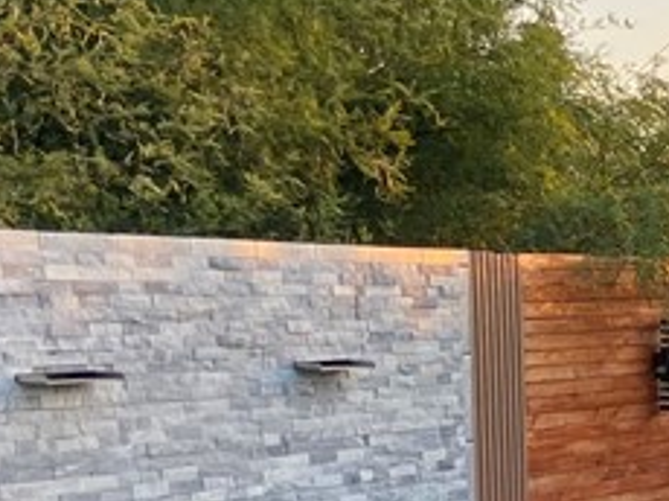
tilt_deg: -4.2
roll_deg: +1.2
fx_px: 2240
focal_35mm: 116
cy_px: 565
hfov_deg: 16.0
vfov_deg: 12.5
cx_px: 916
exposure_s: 1/382
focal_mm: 4.25
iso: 32
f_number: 1.8
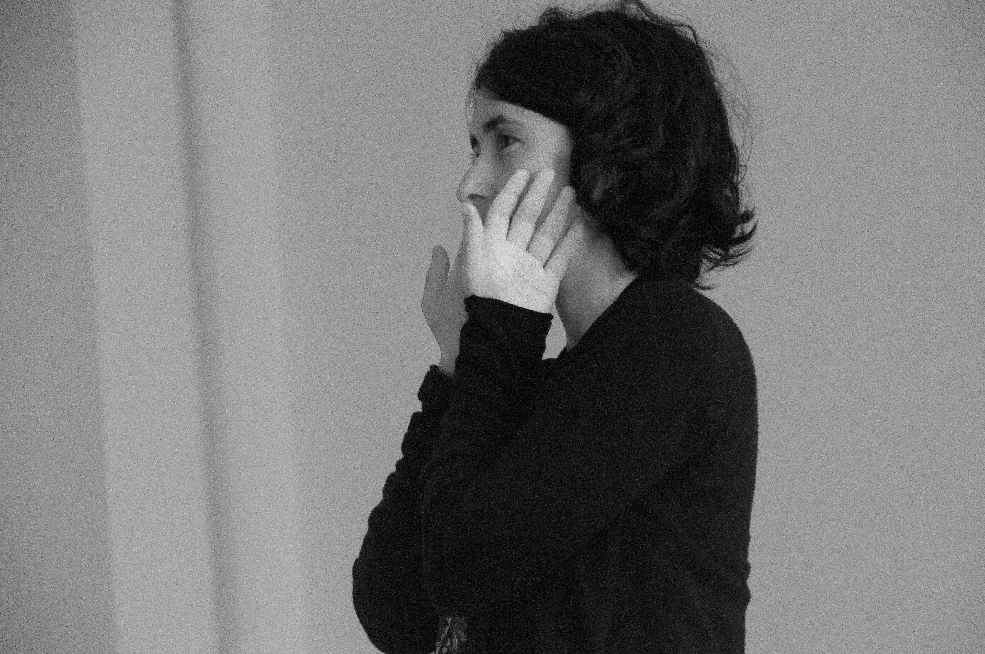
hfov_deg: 10.6
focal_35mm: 195
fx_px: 5329
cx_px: 492
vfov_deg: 7.0
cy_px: 327
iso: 2500
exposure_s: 1/100
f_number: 9
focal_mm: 130
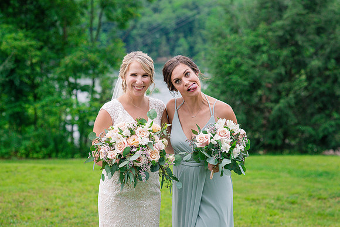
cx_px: 186
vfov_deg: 14.7
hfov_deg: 21.9
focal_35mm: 93
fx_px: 878
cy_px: 103
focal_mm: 85
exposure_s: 1/2000
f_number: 3.5
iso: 500
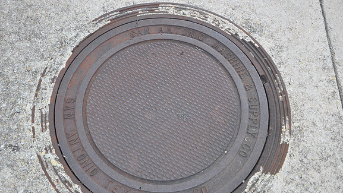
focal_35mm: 41
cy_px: 107
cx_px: 172
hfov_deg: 49.4
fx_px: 373
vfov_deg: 29.0
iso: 400
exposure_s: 1/100
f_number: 5
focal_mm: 26
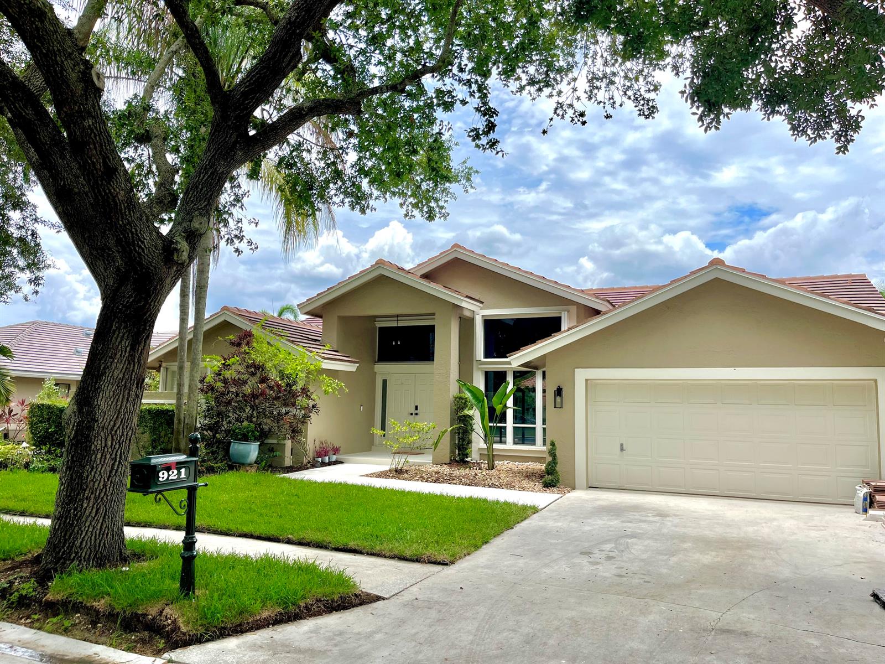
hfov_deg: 67.3
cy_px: 332
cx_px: 442
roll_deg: -1.3
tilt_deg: +5.8
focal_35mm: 26
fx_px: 665
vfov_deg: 53.1
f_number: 1.6
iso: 50
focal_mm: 5.1
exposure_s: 1/4651
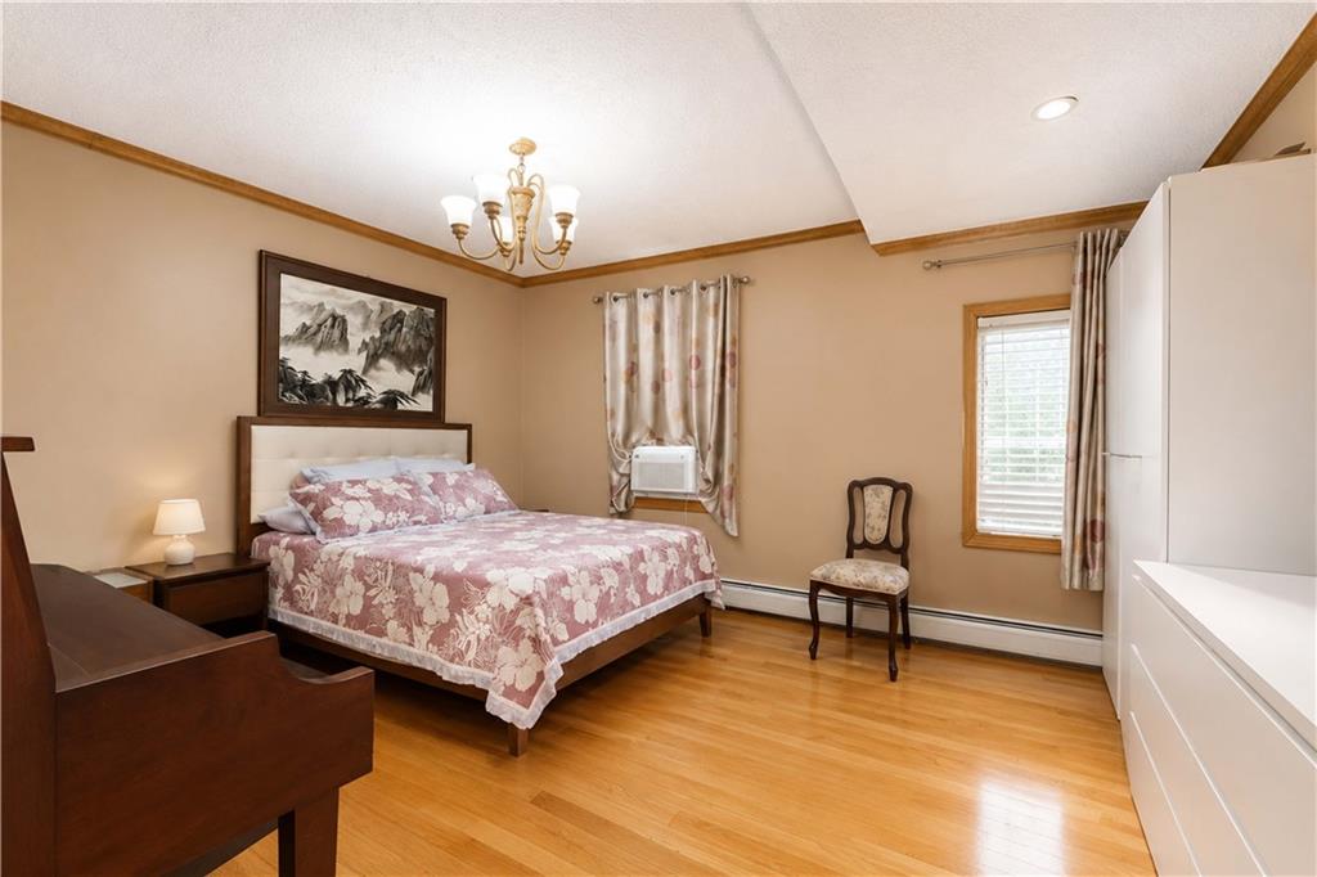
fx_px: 549
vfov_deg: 77.3
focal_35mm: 15
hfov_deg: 100.4
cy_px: 438
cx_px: 658
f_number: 7.1
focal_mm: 10
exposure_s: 1/60
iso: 2000
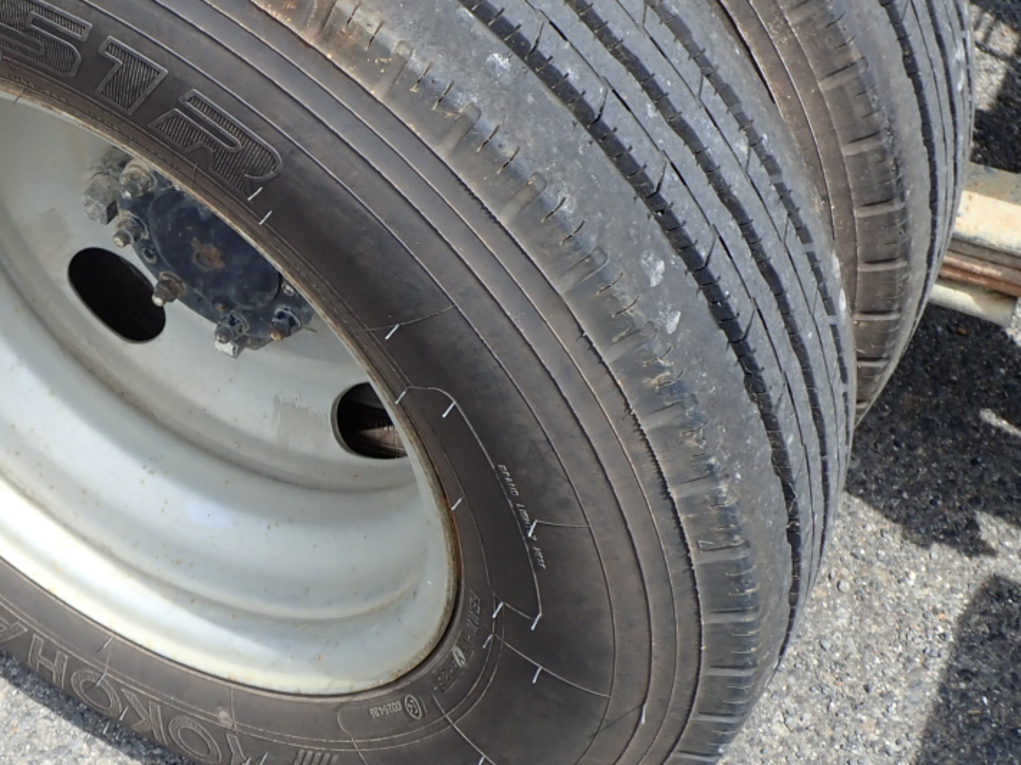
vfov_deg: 26.5
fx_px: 1592
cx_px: 247
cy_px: 156
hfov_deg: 34.7
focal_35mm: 54
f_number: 3.2
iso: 100
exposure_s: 1/320
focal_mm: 5.5
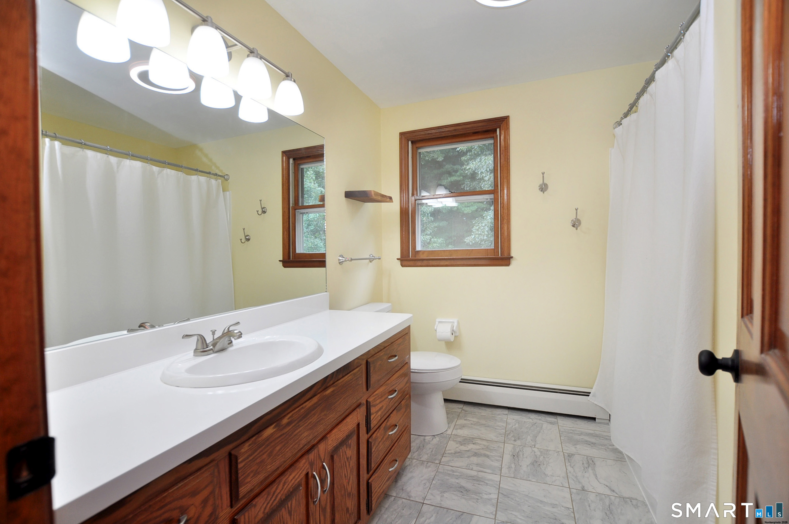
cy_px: 262
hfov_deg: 100.5
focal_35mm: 15
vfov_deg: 77.2
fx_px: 328
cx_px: 394
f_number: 4.5
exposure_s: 1/80
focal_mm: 10
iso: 200
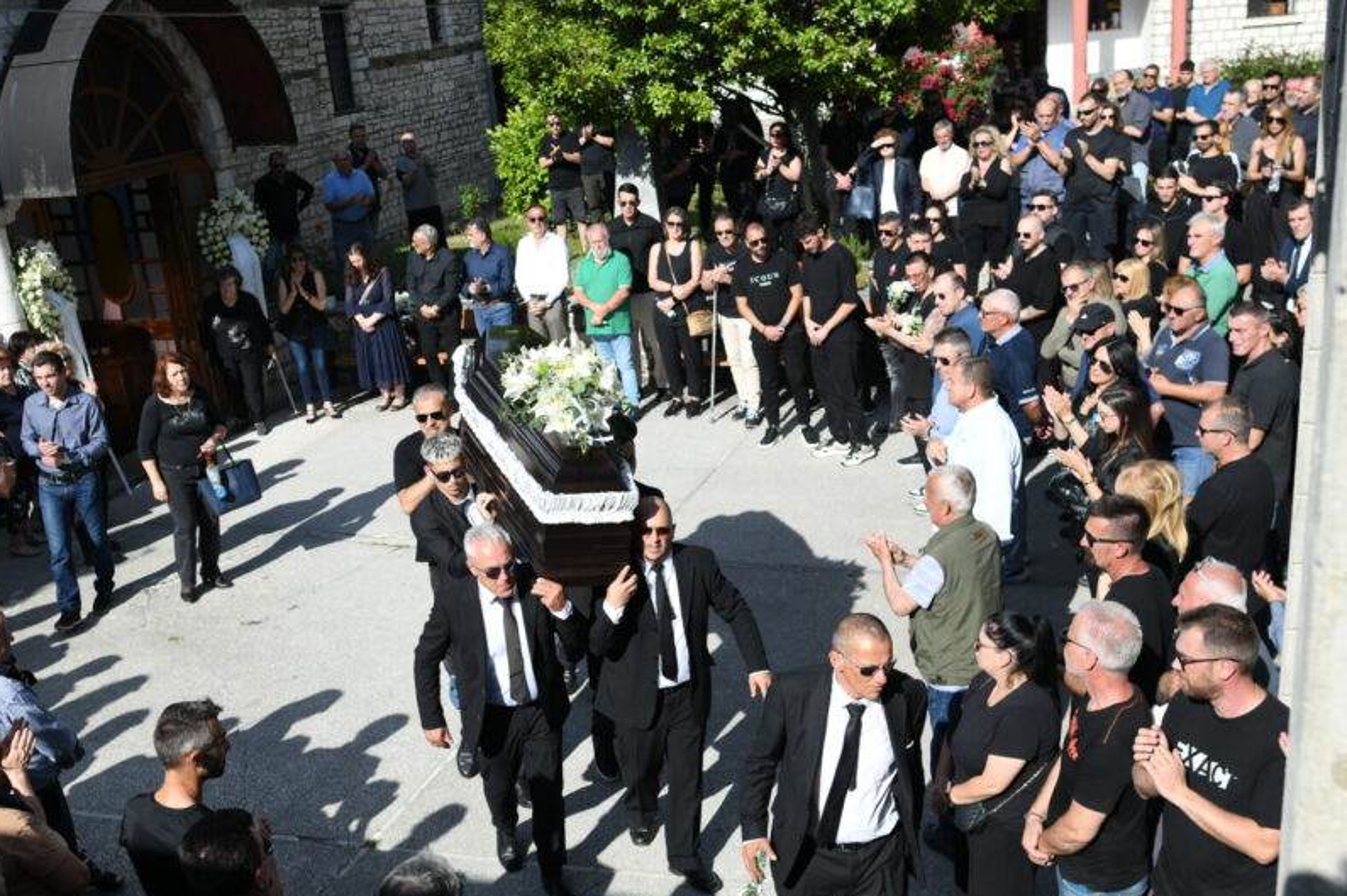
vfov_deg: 35.8
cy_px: 512
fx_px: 1384
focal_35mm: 37
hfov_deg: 51.7
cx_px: 578
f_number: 2.8
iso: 100
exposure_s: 1/1250
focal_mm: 20
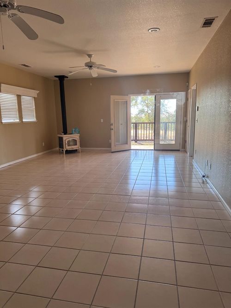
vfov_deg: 71.6
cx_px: 116
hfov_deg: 56.8
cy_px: 154
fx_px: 213
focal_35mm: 24
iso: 100
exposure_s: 1/152
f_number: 1.78
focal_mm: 6.76
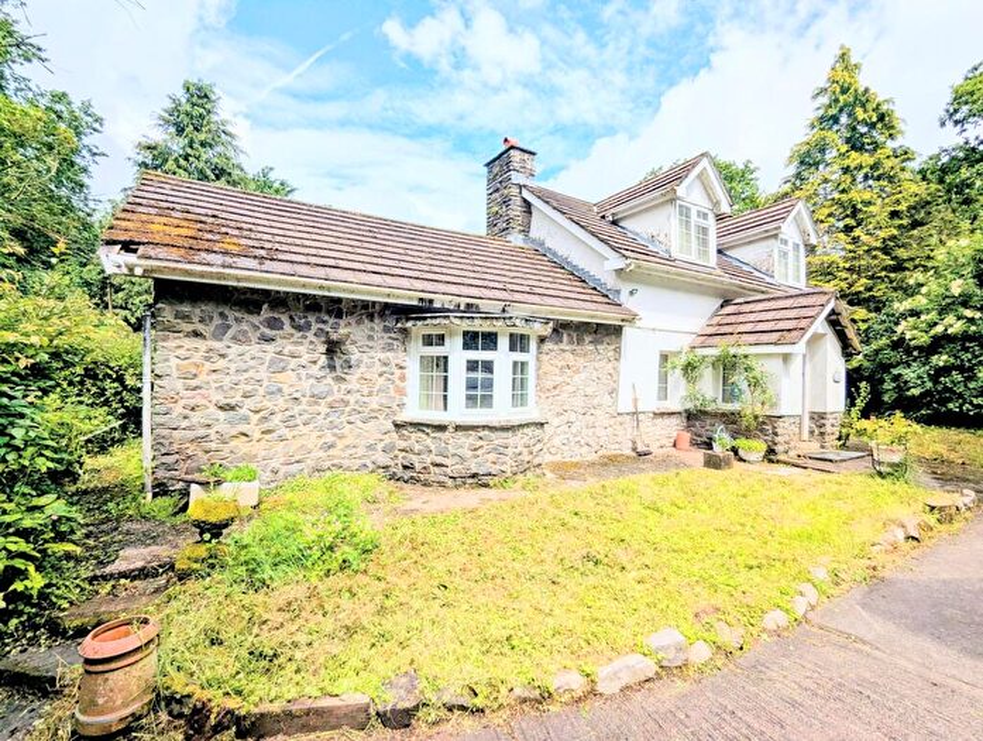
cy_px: 370
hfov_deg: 94.4
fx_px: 455
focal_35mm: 16
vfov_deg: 78.3
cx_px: 492
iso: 51
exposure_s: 1/1938
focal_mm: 2.35
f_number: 2.2
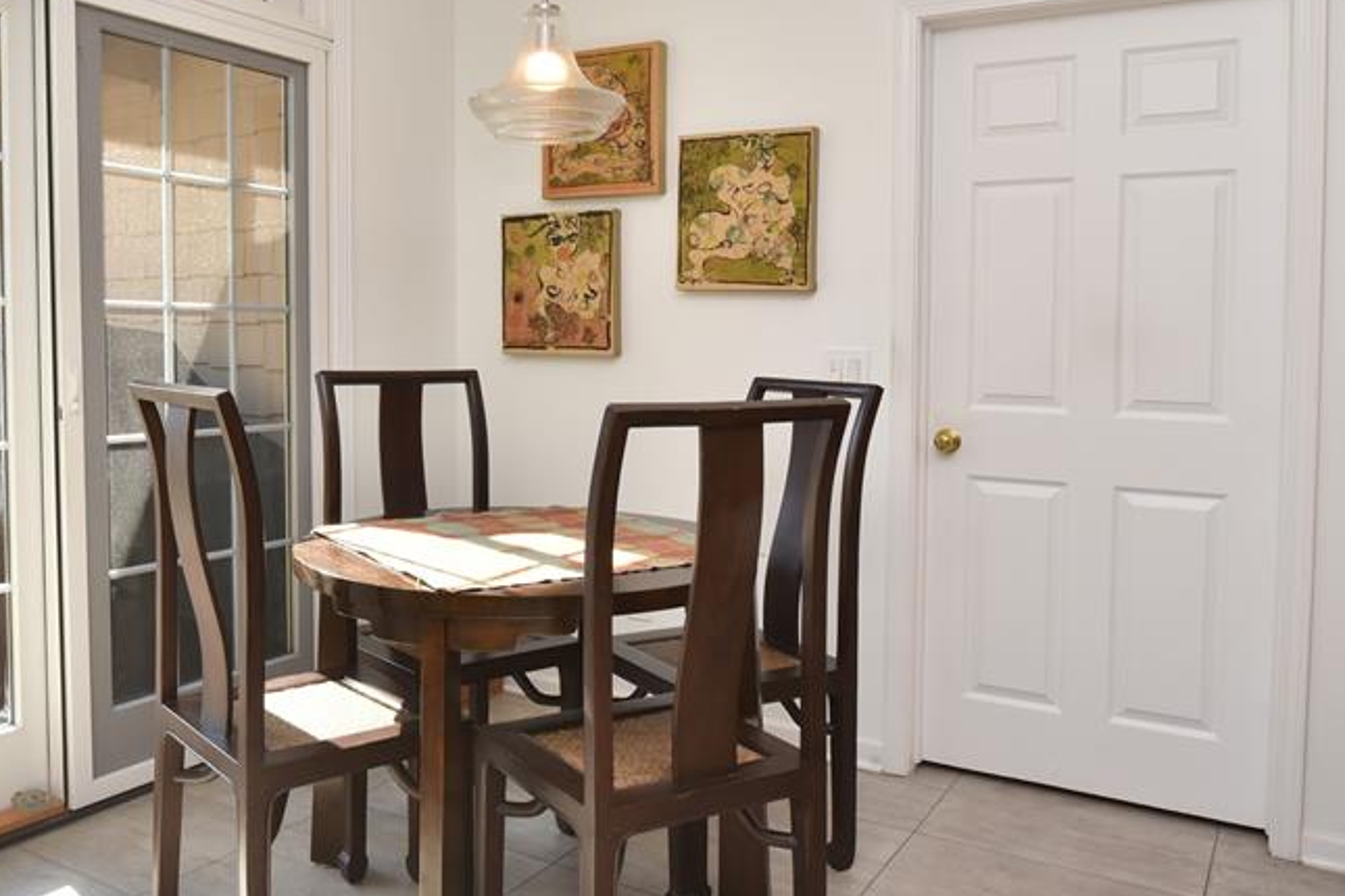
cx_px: 561
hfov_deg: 66.9
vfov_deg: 47.9
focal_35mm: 27
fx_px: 1009
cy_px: 414
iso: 800
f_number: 13
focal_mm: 17
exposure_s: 1/60
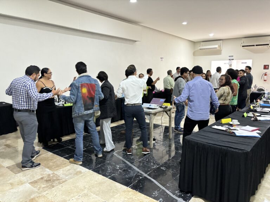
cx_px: 135
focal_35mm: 26
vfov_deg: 53.1
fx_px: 203
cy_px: 101
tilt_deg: -8.4
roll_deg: +0.2
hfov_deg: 67.3
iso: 640
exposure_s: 1/32
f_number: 1.6
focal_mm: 5.96
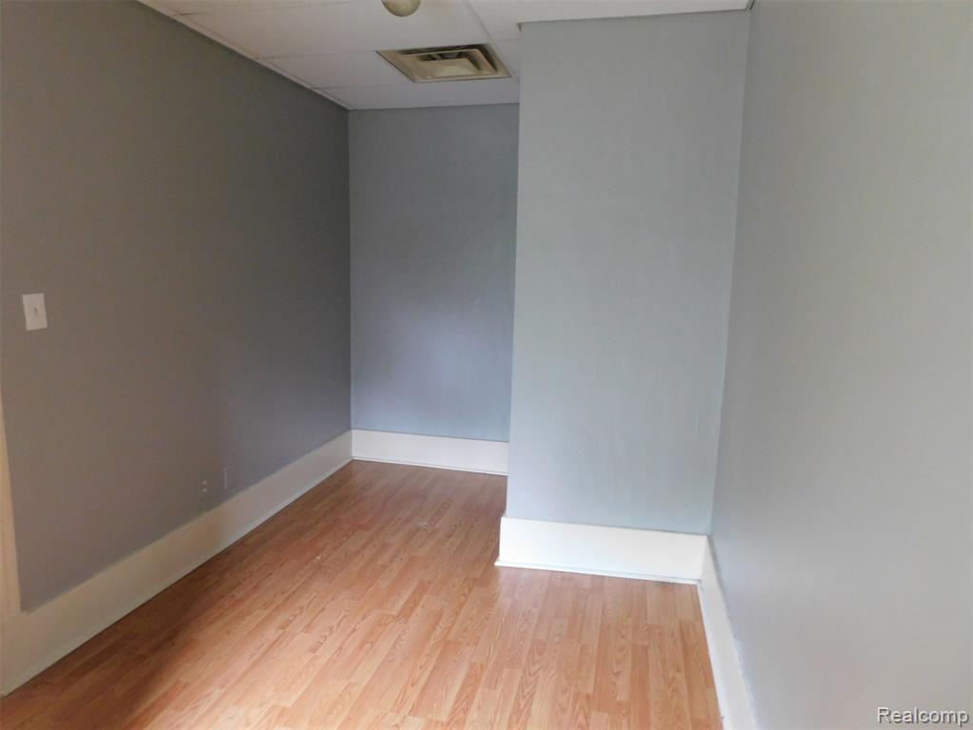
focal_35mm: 23
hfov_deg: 73.9
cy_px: 365
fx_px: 646
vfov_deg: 58.9
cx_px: 486
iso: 400
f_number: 3
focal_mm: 4
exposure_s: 1/10
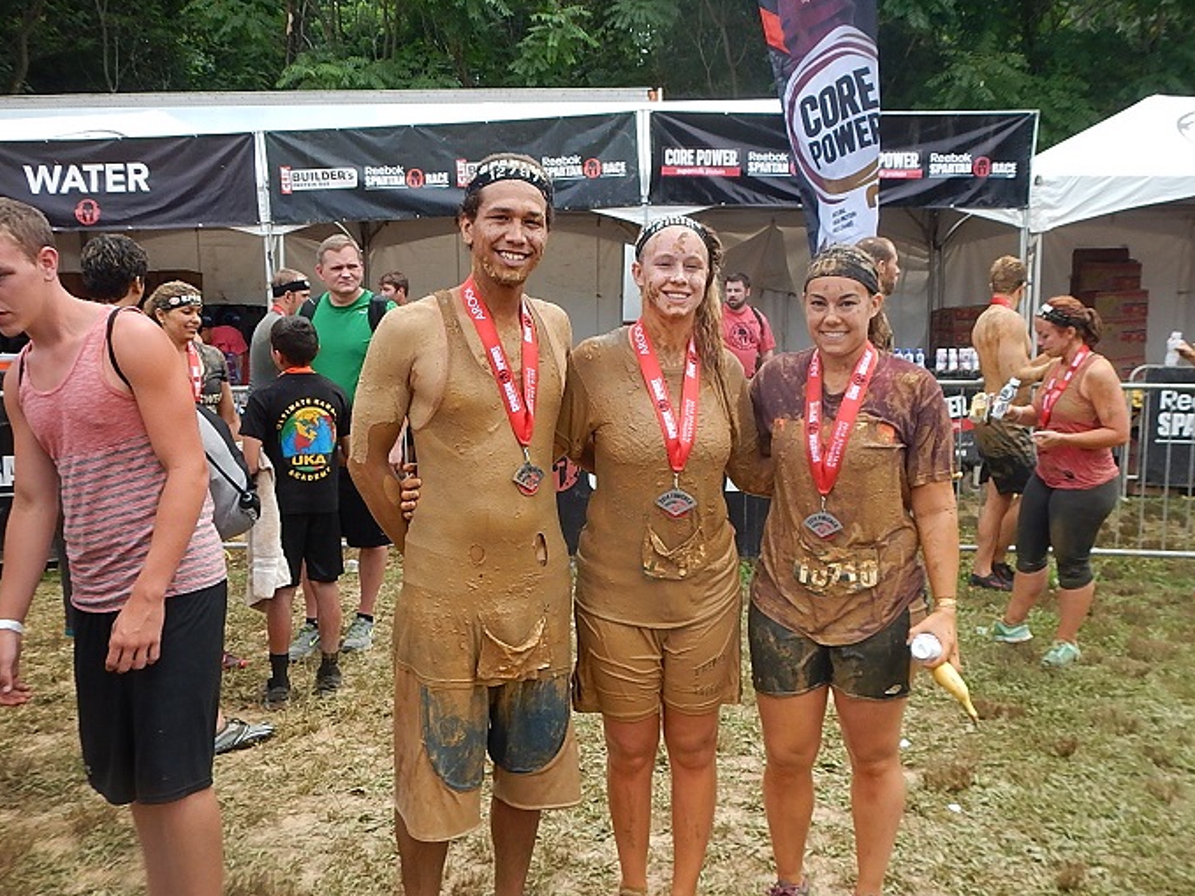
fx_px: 1139
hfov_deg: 55.4
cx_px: 602
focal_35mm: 33
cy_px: 440
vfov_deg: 42.9
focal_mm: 5
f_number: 3.9
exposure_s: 1/500
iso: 125
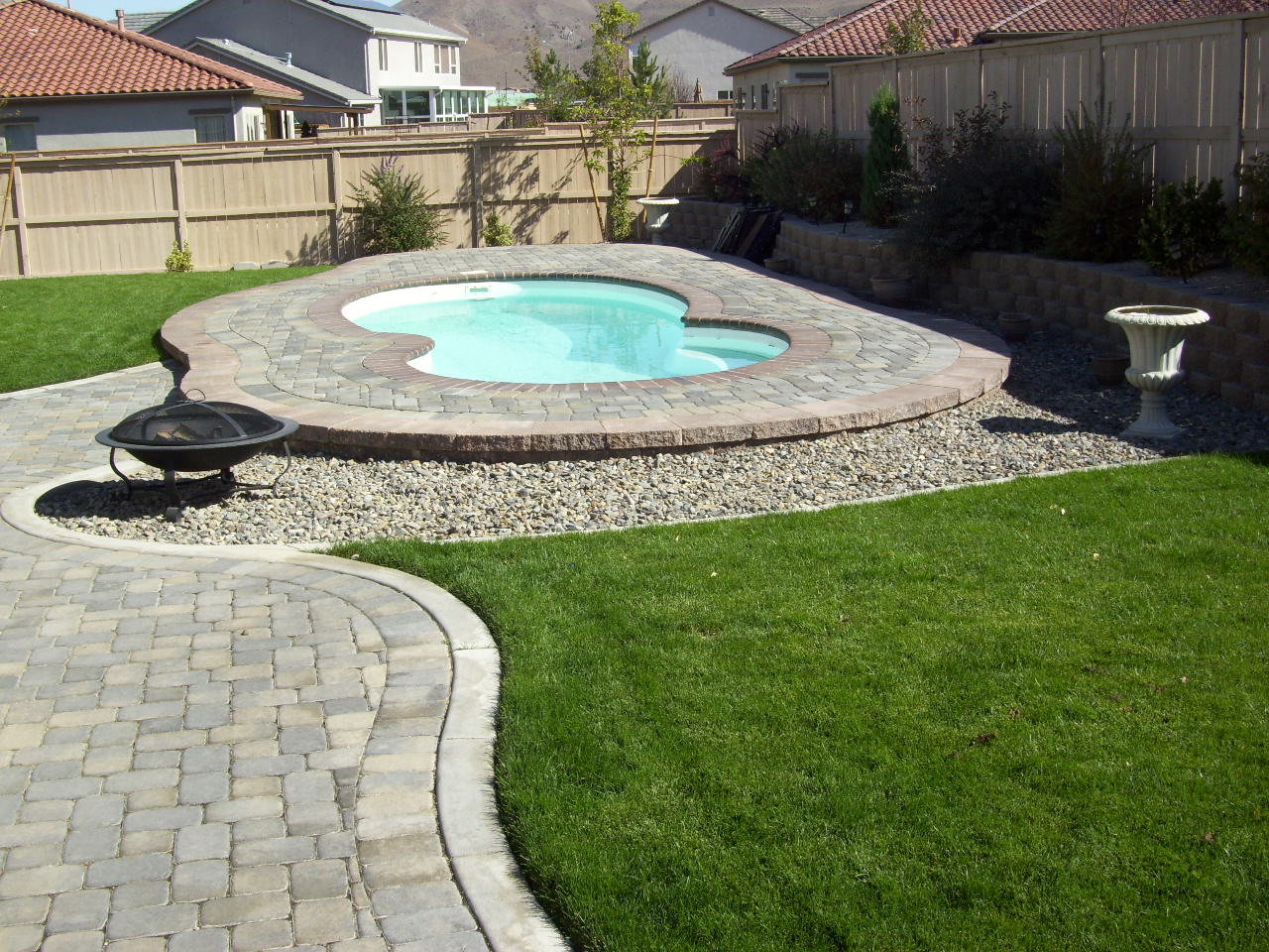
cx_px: 634
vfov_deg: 34.3
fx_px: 1540
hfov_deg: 44.8
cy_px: 476
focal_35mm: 42
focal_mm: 7.1
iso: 80
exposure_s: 1/250
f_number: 6.7
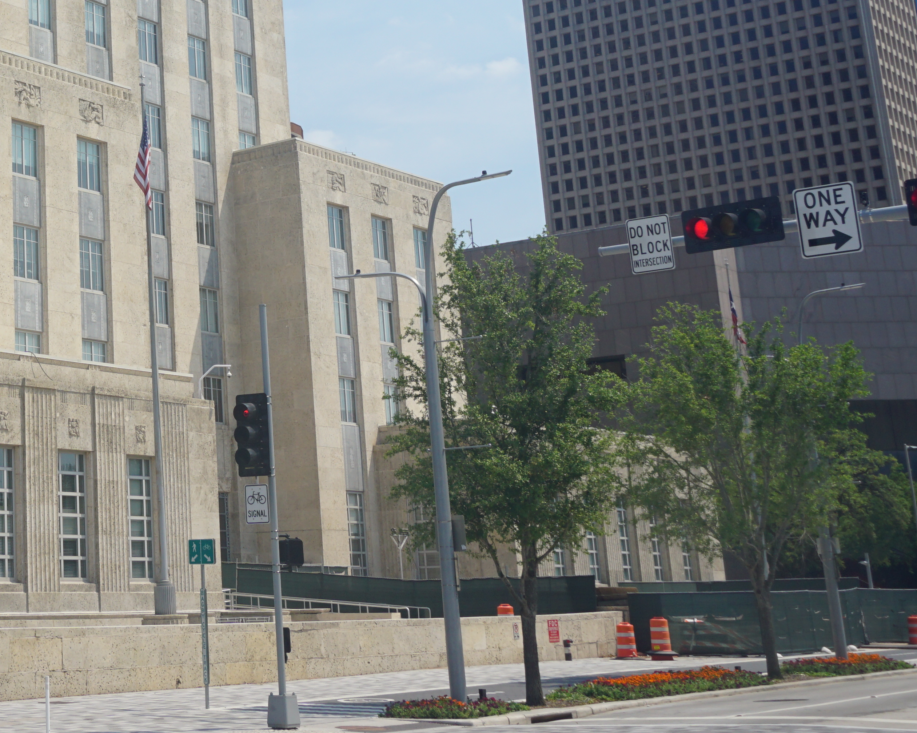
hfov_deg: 26.6
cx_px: -27
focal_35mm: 67
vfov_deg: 22.2
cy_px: 55
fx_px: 1818
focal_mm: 20
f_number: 11
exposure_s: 1/160
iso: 100
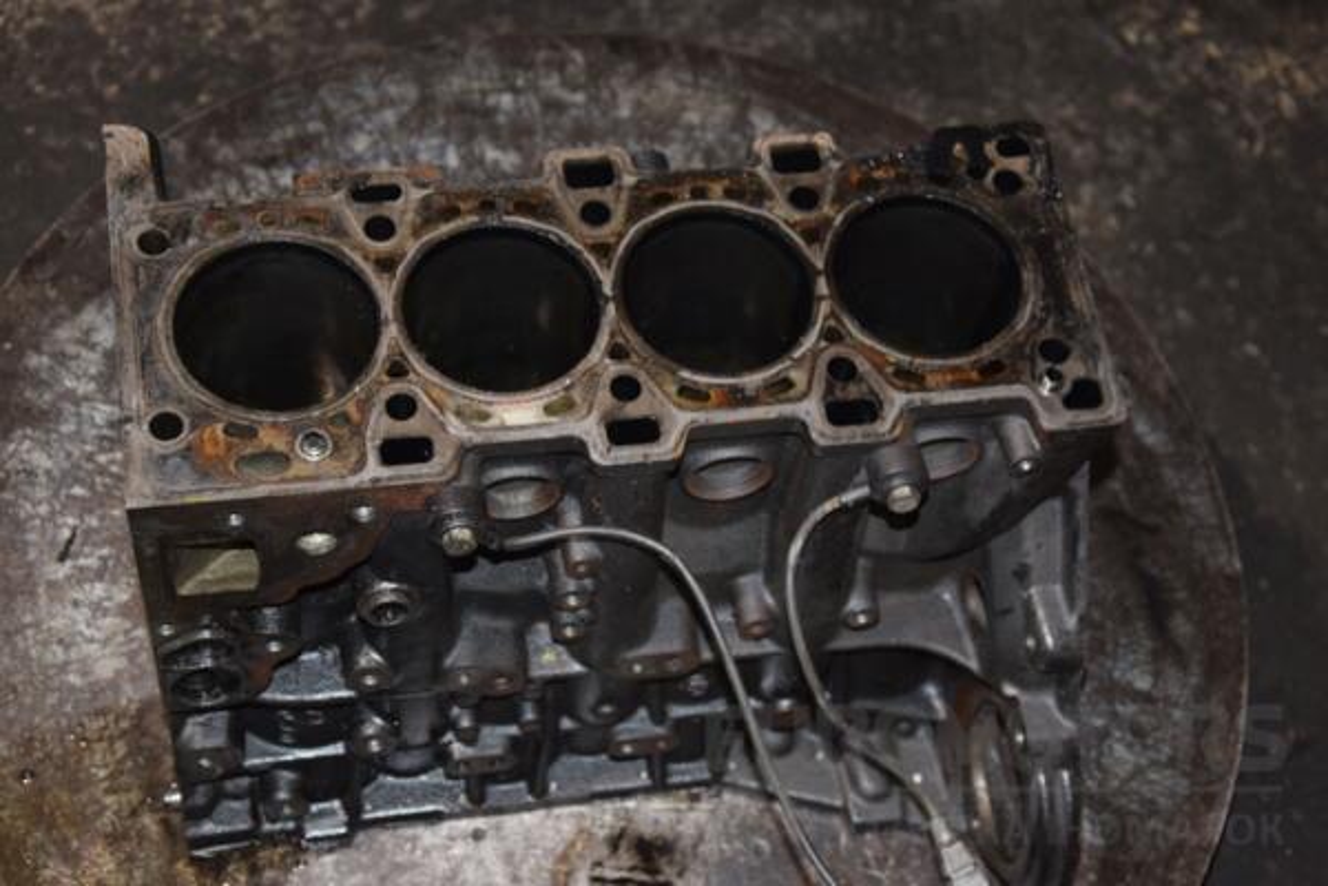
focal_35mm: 63
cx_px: 664
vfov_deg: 21.6
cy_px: 443
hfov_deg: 31.9
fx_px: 2324
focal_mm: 42
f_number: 4.8
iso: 800
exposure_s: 1/60
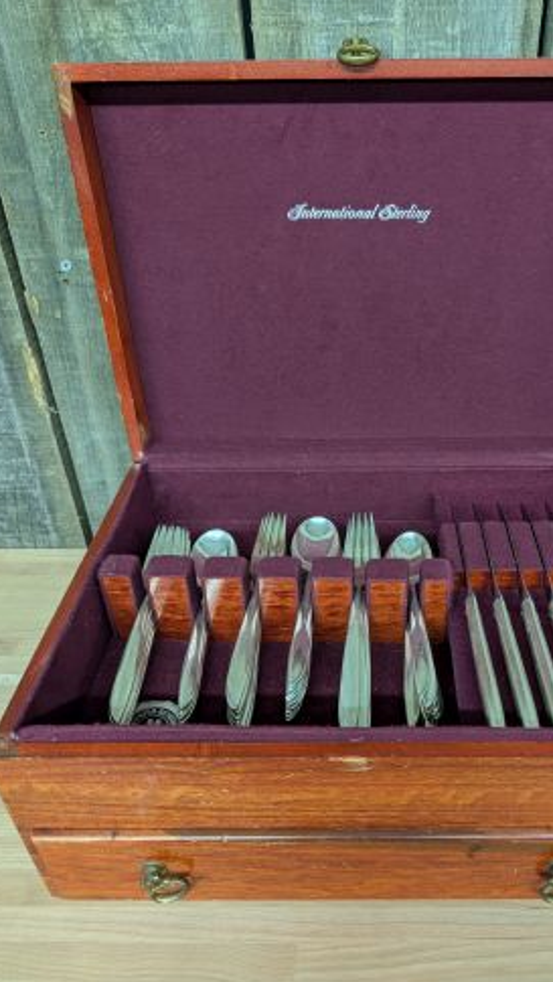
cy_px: 500
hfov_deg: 42.4
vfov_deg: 69.8
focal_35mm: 27
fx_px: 703
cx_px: 367
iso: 37
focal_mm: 6.9
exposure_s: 1/20
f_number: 1.68
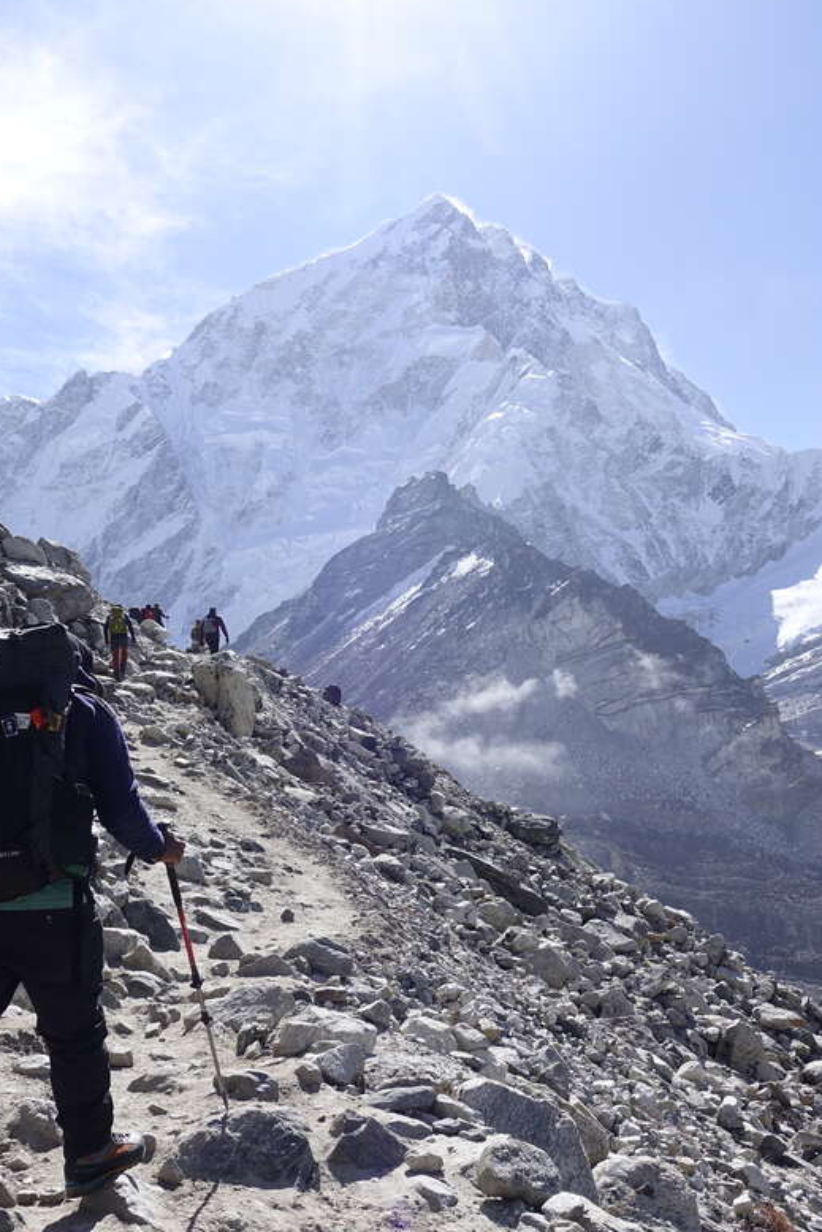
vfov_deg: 51.9
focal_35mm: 37
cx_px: 369
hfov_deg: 35.9
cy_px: 624
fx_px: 1267
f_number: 5.6
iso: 125
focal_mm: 8.8
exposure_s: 1/640
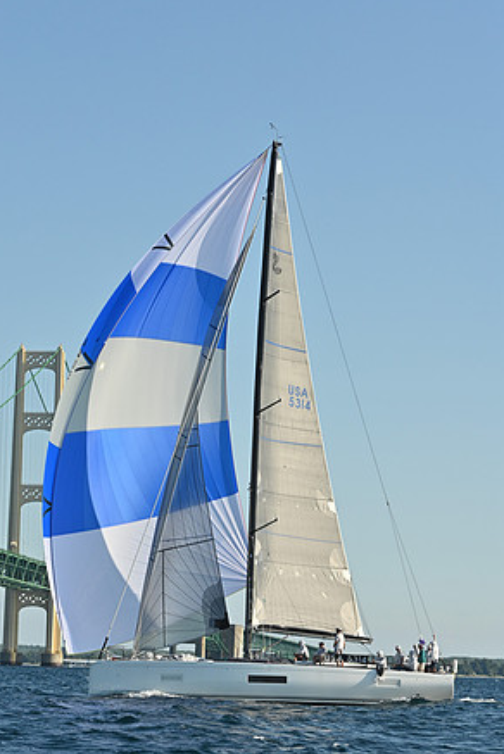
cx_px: 186
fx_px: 2642
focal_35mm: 126
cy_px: 426
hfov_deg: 10.9
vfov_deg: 16.2
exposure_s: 1/1600
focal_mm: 95
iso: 320
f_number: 8
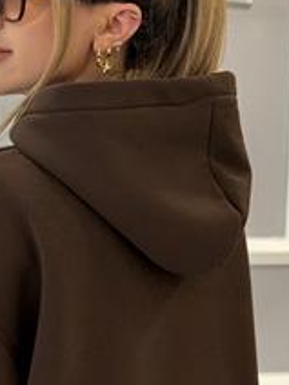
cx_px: 40
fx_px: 1314
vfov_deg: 16.5
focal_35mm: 118
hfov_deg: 12.5
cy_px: 336
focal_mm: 6.76
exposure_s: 1/79
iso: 100
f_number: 1.78
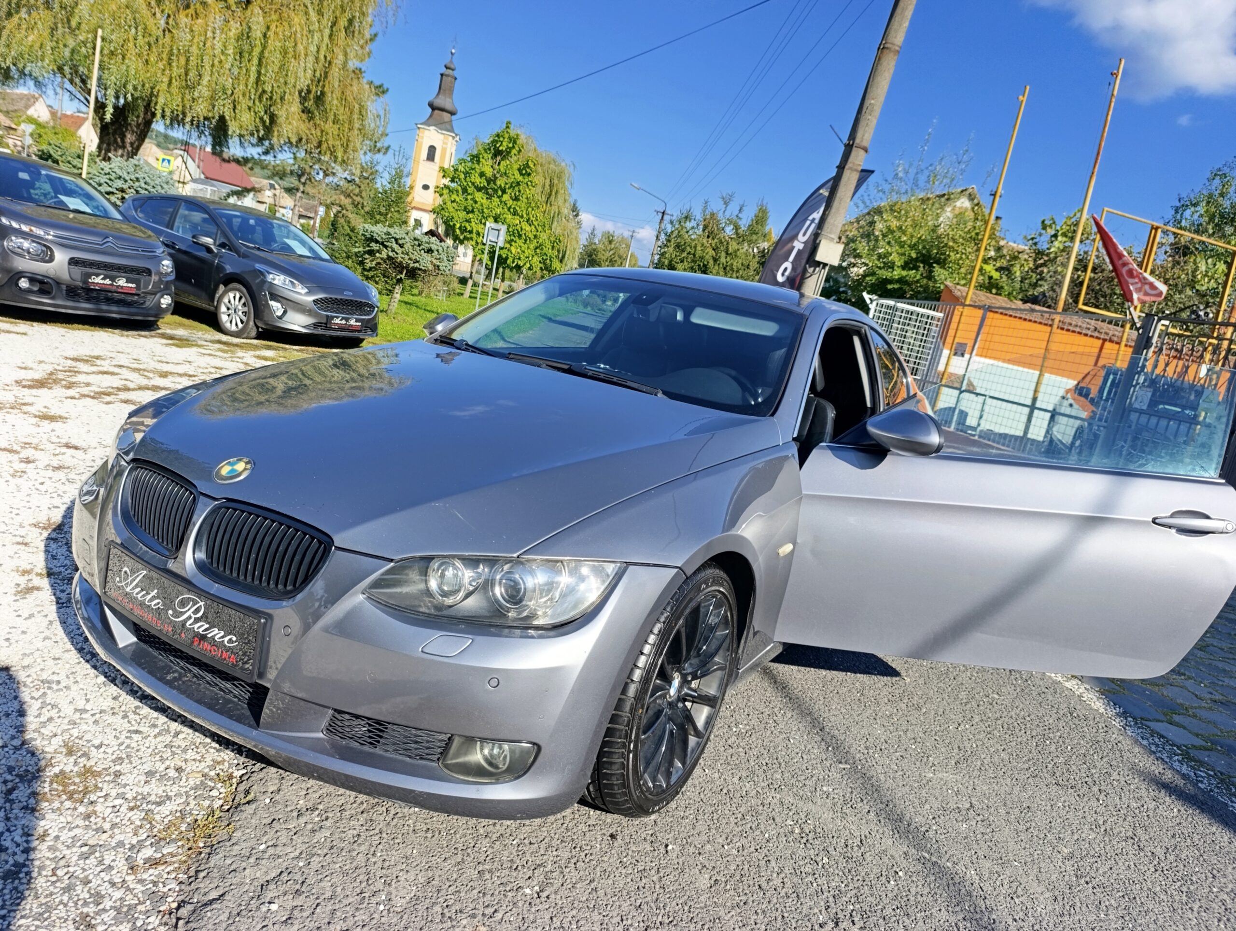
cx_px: 618
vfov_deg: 59.0
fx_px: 822
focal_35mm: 23
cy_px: 466
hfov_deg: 73.8
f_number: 1.6
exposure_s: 1/418
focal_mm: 6.14
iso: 50
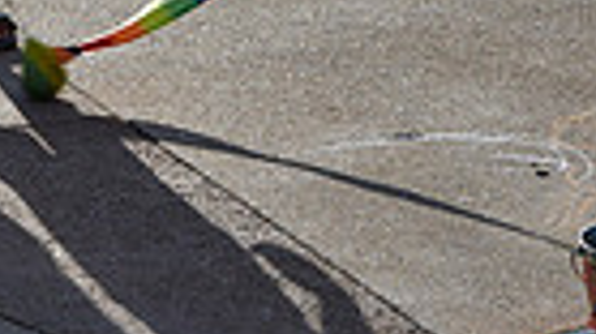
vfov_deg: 5.2
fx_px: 3601
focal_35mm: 228
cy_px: -358
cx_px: 133
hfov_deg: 9.4
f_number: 10
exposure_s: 1/400
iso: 200
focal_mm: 52
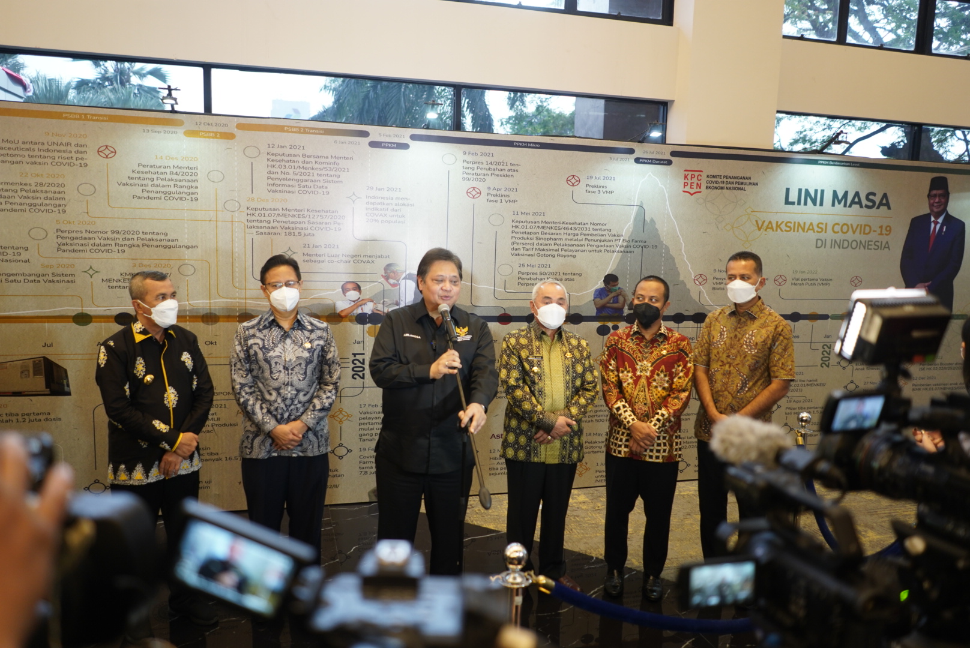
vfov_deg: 46.5
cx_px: 485
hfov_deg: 65.4
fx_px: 755
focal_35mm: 28
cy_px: 324
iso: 800
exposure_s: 1/100
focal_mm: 28
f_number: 2.2
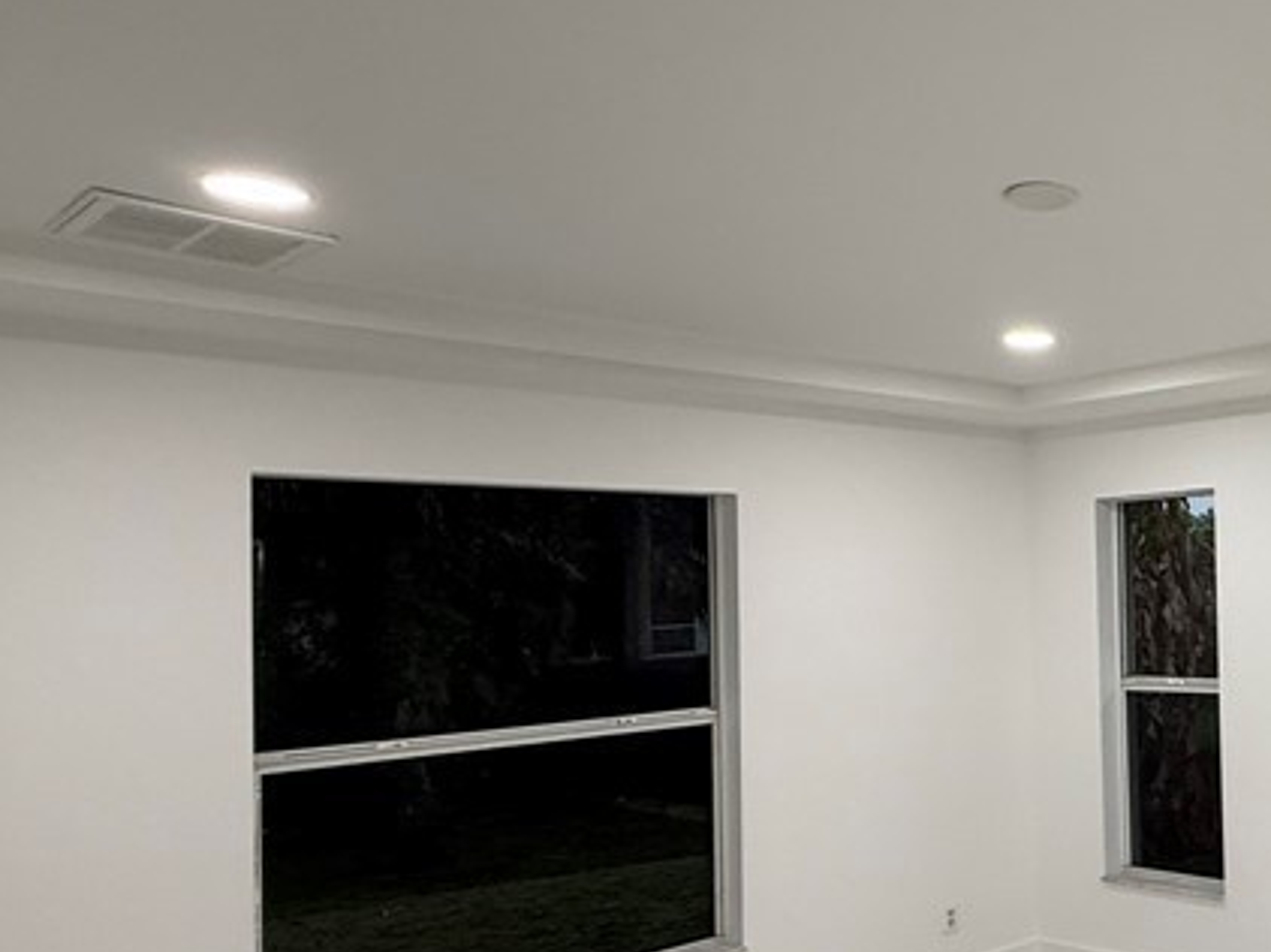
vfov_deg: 41.6
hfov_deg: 45.1
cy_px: 560
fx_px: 1248
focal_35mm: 34
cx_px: 1289
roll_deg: +1.5
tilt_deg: +2.8
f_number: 2.2
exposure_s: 1/120
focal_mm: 2.22
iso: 160
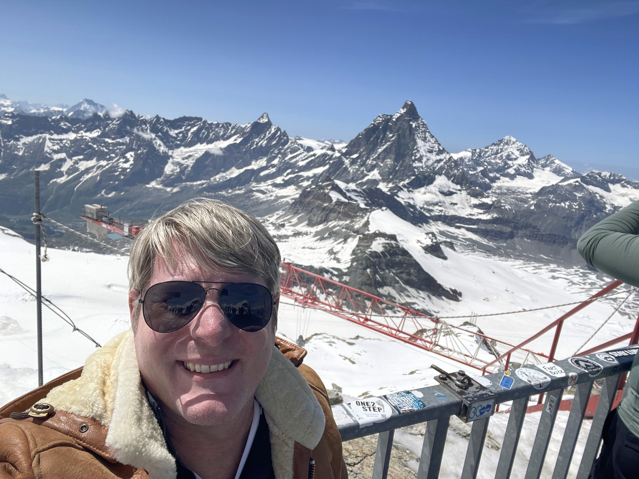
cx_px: 320
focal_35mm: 23
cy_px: 240
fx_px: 425
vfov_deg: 58.9
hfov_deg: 73.9
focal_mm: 2.71
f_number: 2.2
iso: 25
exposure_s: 1/1418
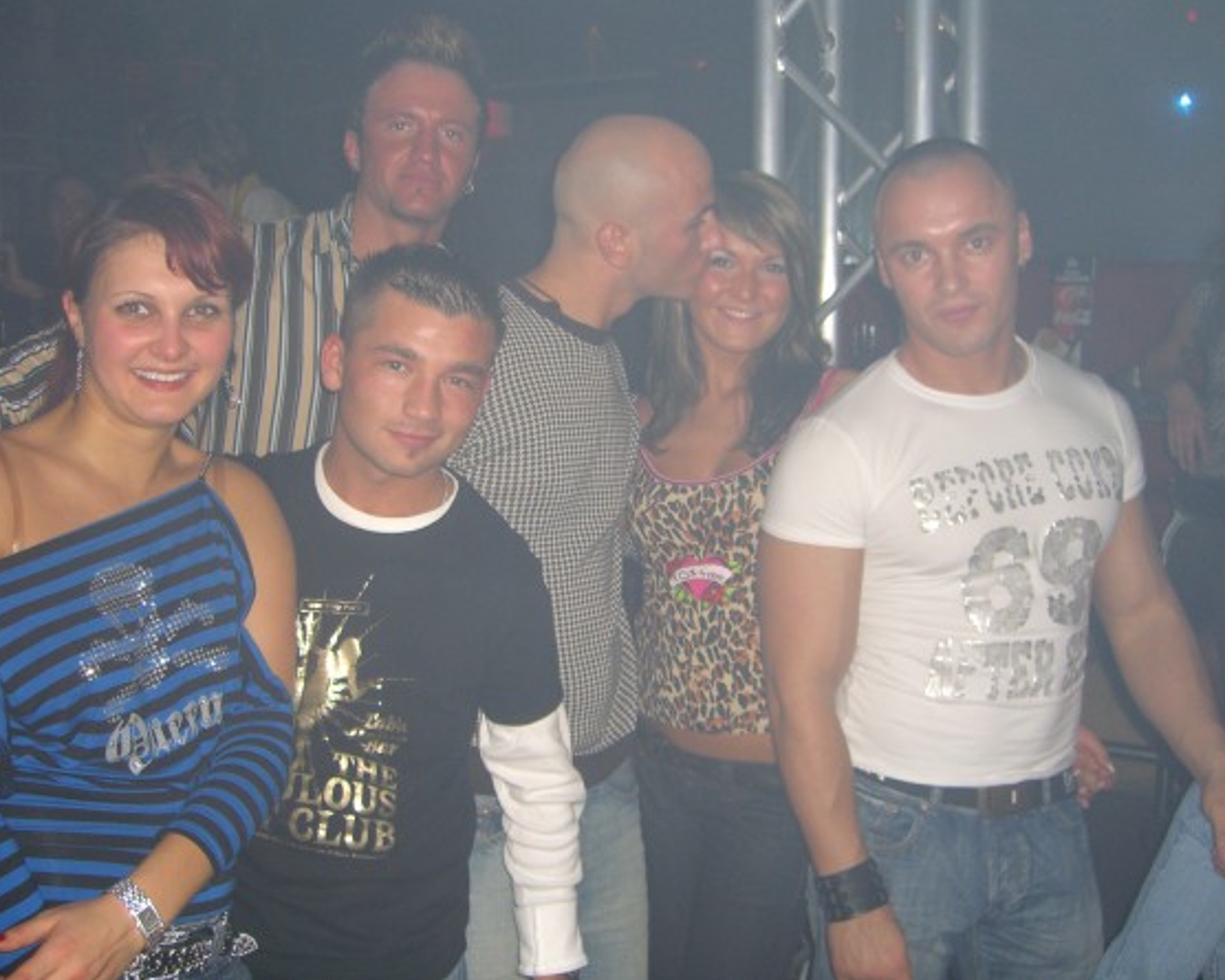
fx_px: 1450
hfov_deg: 45.8
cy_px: 487
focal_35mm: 40
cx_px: 595
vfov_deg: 37.3
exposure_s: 1/60
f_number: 2.8
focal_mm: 7.9
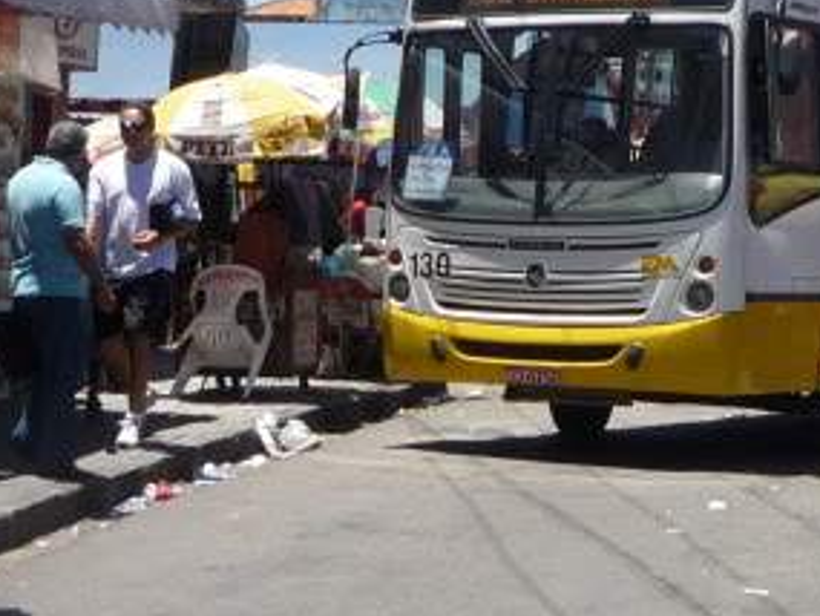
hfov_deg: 16.8
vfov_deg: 12.9
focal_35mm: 115
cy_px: 164
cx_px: 768
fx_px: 2725
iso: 100
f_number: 5
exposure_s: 1/400
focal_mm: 5.2
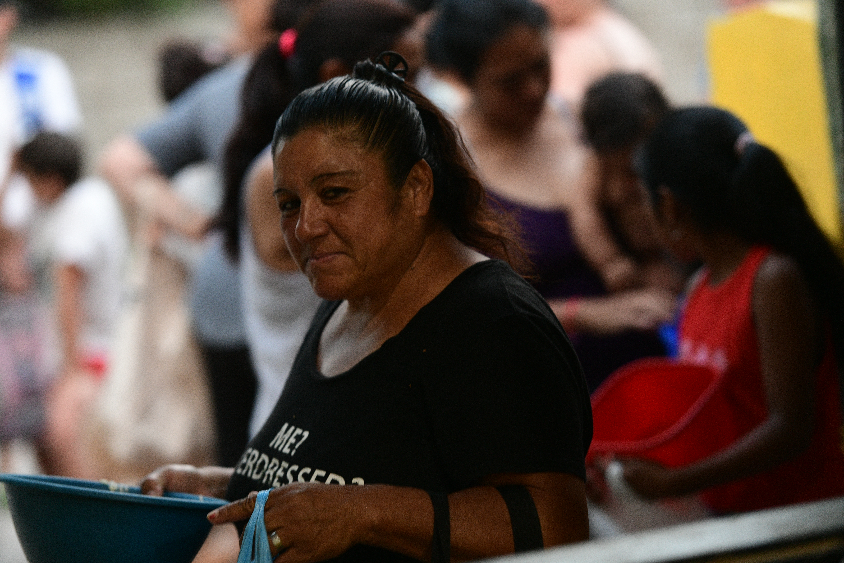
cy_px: 282
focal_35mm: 140
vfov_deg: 9.8
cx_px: 422
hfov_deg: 14.7
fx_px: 3282
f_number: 2.8
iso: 2500
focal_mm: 140
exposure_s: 1/160
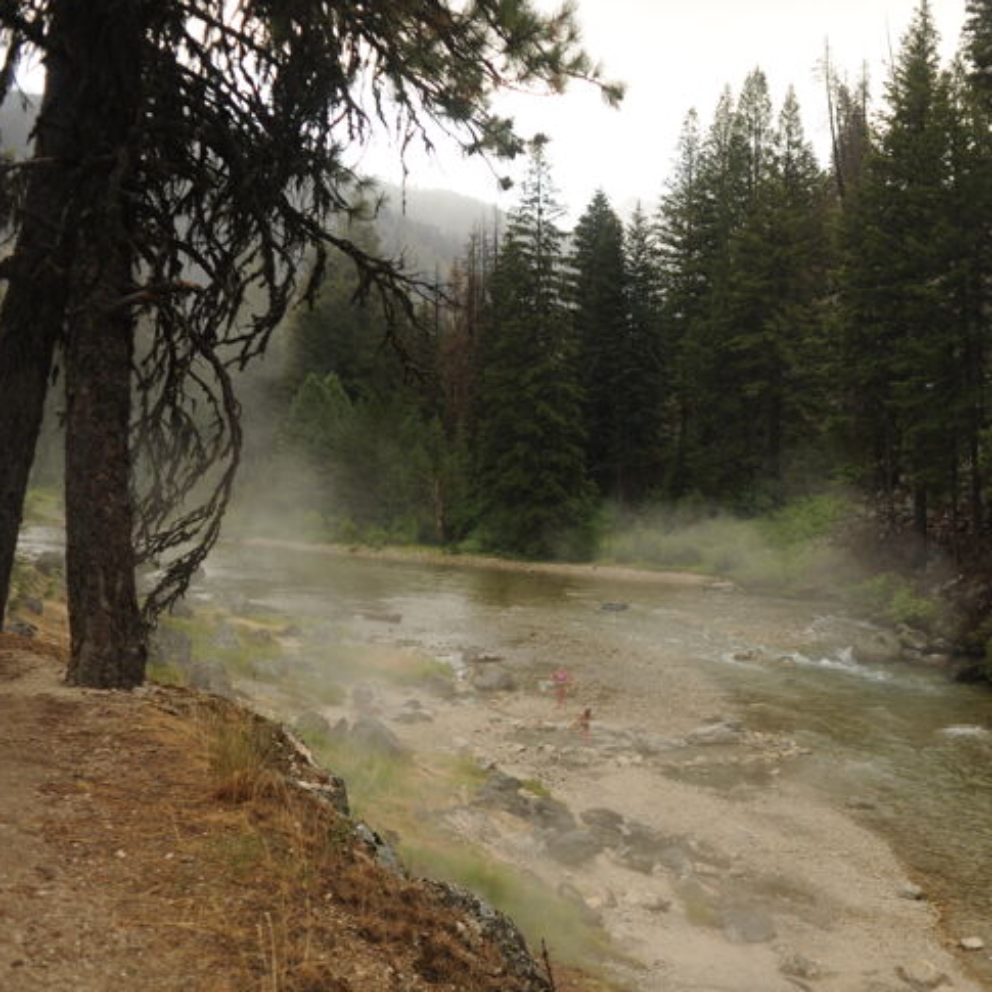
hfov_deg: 34.0
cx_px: 730
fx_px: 1589
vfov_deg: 34.7
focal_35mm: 49
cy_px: 538
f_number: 4
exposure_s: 1/50
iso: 200
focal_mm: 35
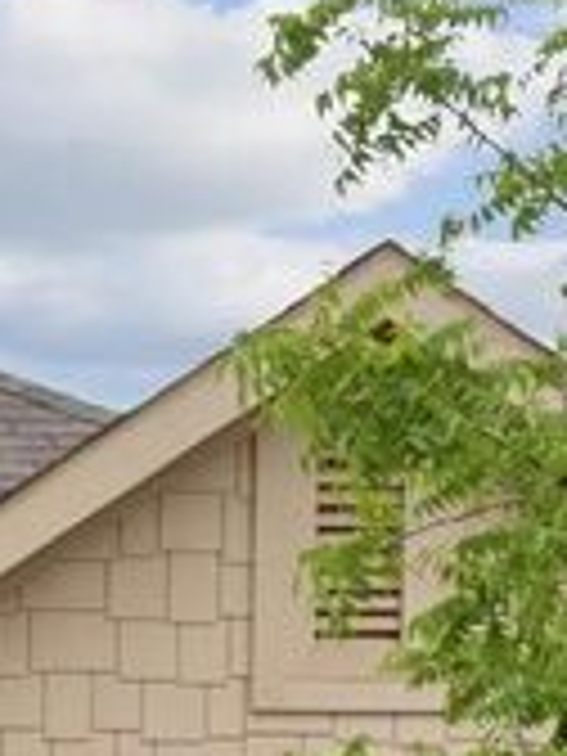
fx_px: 3844
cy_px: 1366
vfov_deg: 10.5
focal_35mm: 176
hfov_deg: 7.7
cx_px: -940
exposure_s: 1/200
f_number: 8
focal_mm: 20
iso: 200
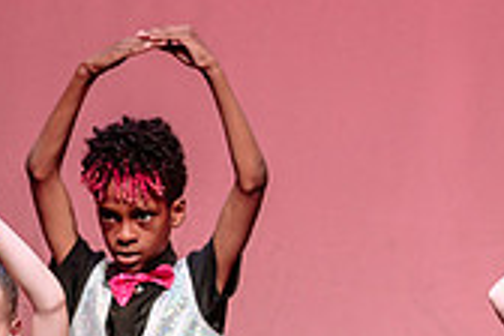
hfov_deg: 2.7
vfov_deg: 1.8
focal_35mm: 767
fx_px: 10737
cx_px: 588
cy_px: 493
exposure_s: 1/400
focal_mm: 200
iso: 1250
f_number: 2.8
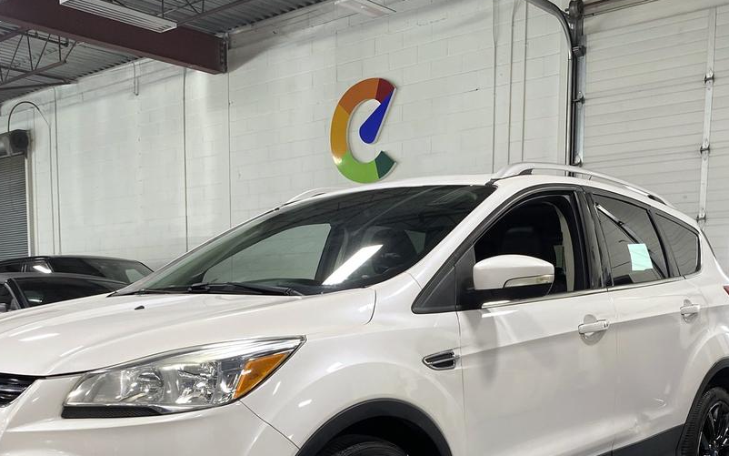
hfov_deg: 45.2
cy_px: 412
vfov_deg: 28.1
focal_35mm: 44
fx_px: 874
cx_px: 324
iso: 64
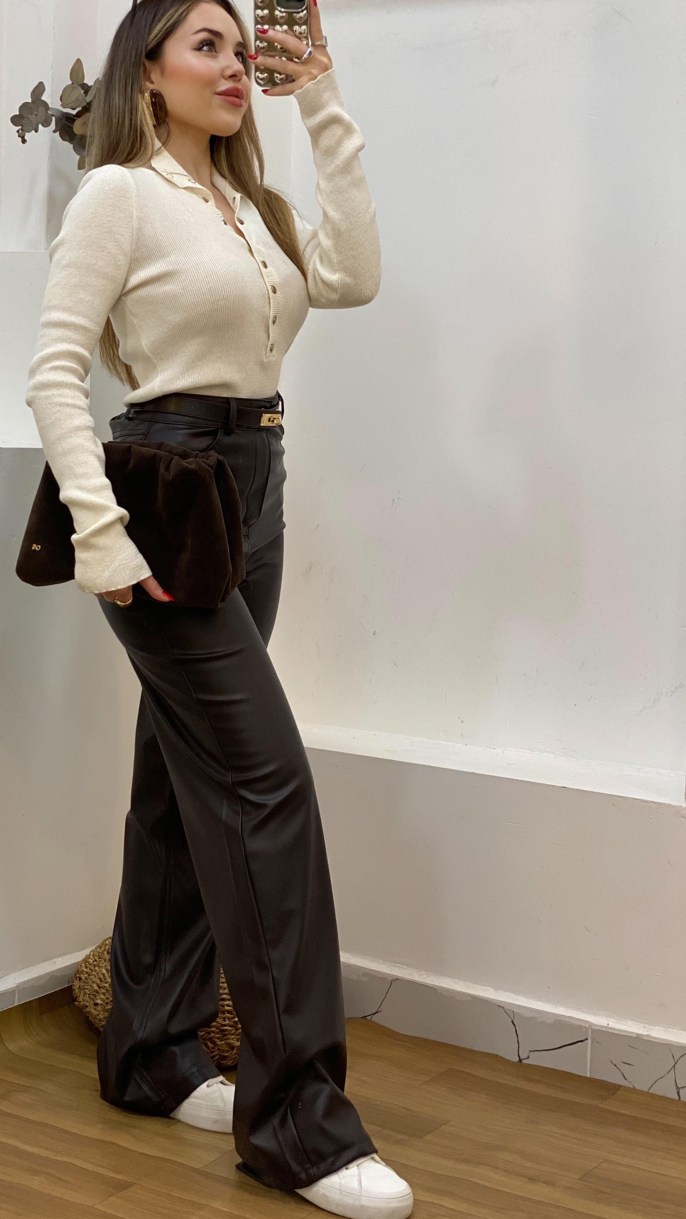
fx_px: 2069
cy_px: 555
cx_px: 175
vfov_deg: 32.8
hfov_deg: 18.7
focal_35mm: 64
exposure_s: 1/100
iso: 80
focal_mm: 6
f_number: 2
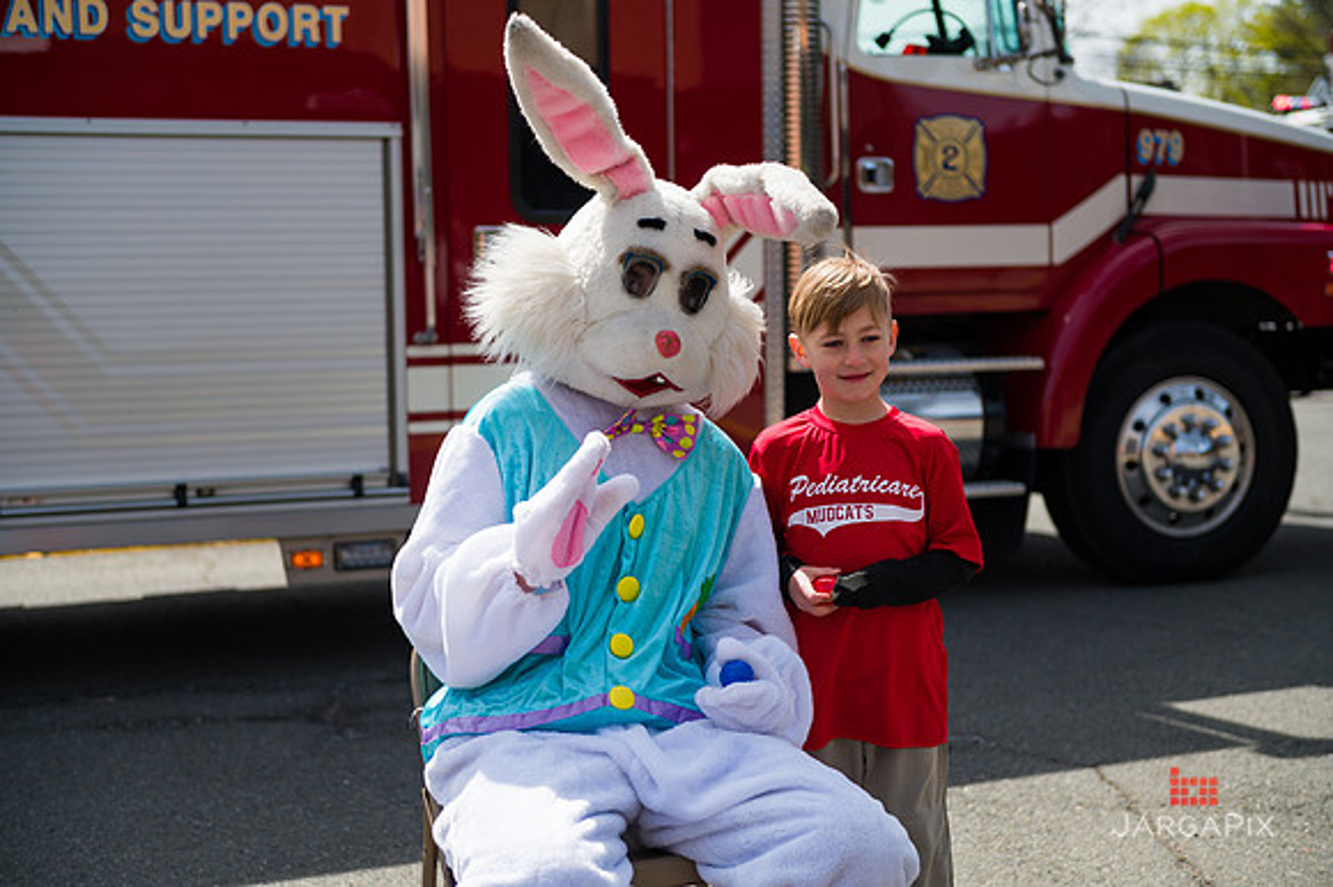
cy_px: 444
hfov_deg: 33.4
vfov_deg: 22.6
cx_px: 666
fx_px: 2220
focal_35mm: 60
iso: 200
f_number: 4
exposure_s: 1/3200
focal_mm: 60
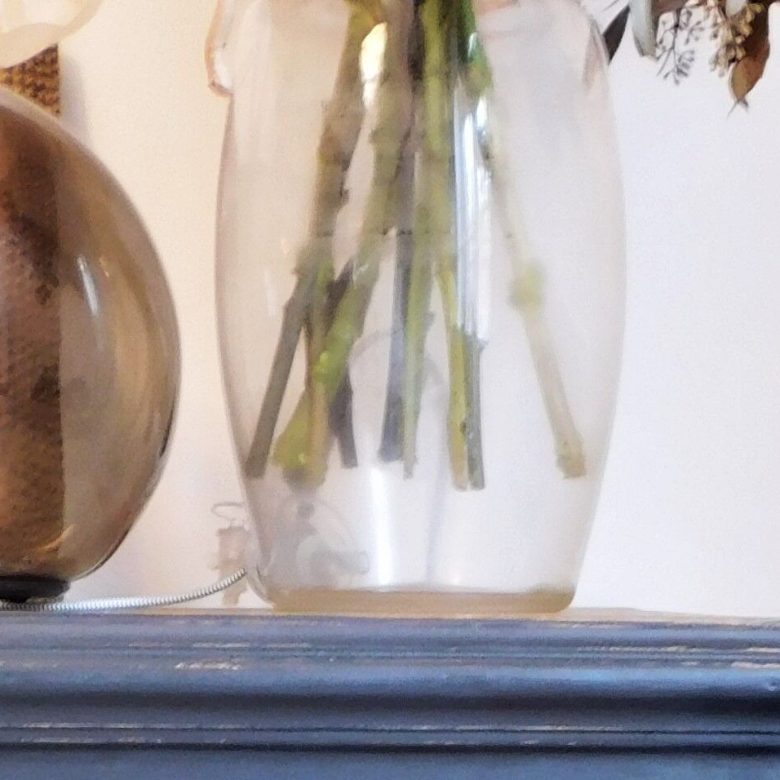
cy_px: 1208
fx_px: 2498
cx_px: 473
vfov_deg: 16.1
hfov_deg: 17.7
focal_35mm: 98
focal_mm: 4
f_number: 3
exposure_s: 1/2
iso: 125
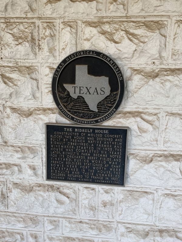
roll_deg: -0.6
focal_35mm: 26
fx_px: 182
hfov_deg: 53.1
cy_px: 121
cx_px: 91
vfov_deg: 67.3
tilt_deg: -9.4
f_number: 1.8
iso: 50
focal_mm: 4.25
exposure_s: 1/121
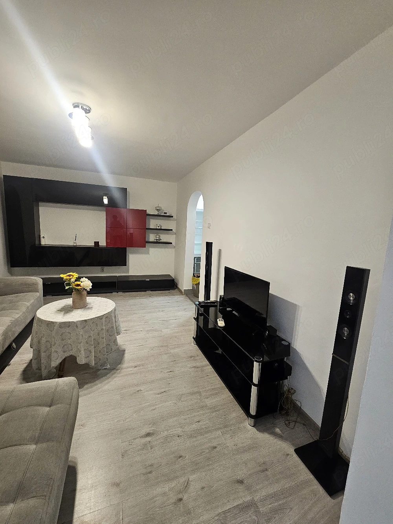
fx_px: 197
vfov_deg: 106.2
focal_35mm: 13
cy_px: 262
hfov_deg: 89.9
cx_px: 196
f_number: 2.2
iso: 250
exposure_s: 1/50.3
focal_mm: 2.2
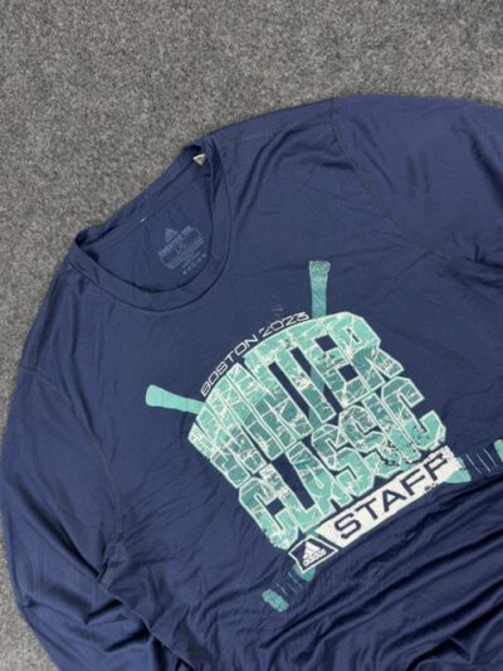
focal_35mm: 24
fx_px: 465
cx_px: 252
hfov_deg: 56.8
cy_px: 336
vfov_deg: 71.6
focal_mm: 6.76
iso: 80
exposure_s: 1/100
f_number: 1.78
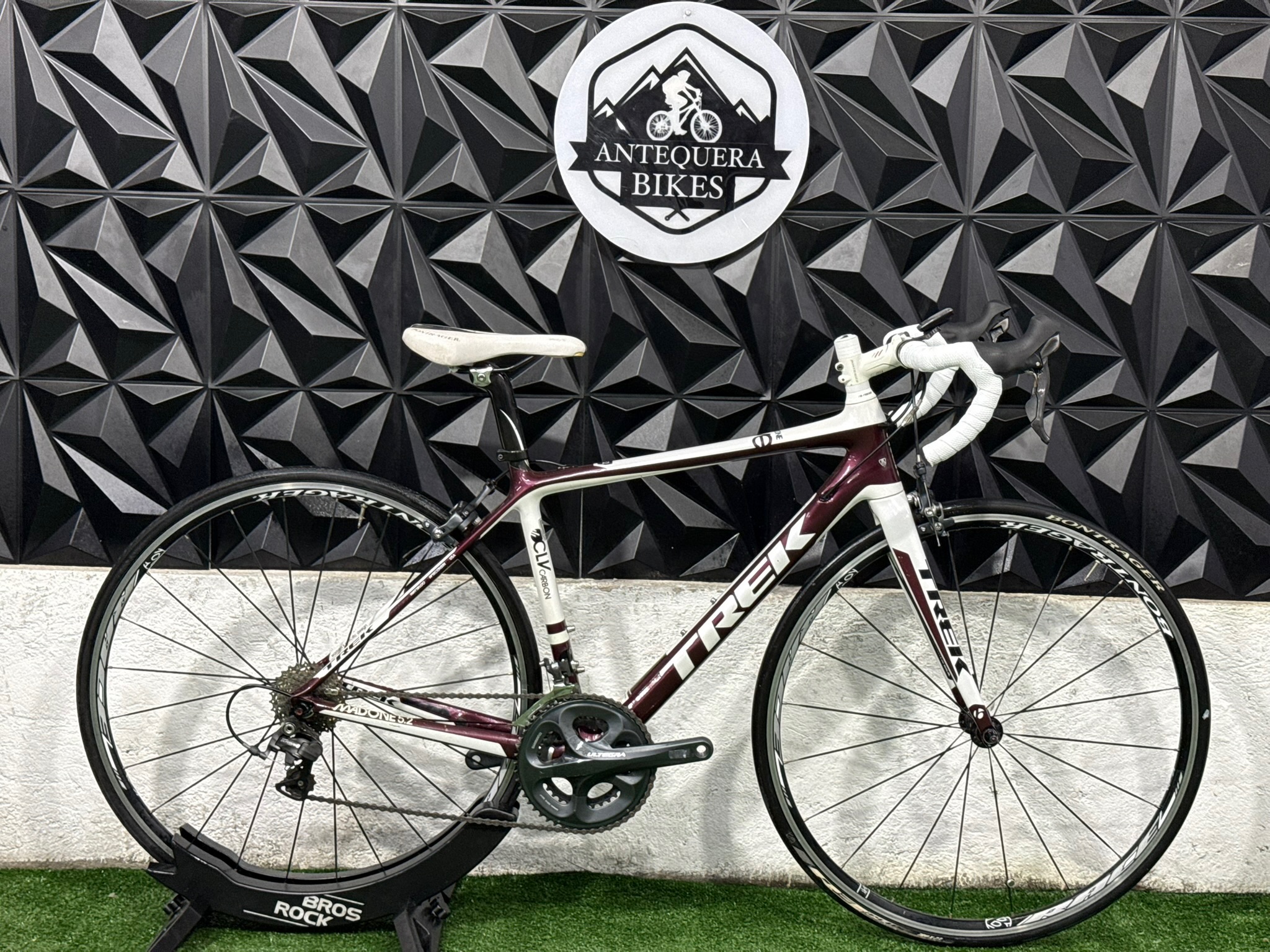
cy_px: 476
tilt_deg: -6.3
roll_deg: -1.6
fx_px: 1761
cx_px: 635
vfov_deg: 30.3
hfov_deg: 39.7
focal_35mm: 48
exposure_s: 1/60
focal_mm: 6.76
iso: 160
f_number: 1.78
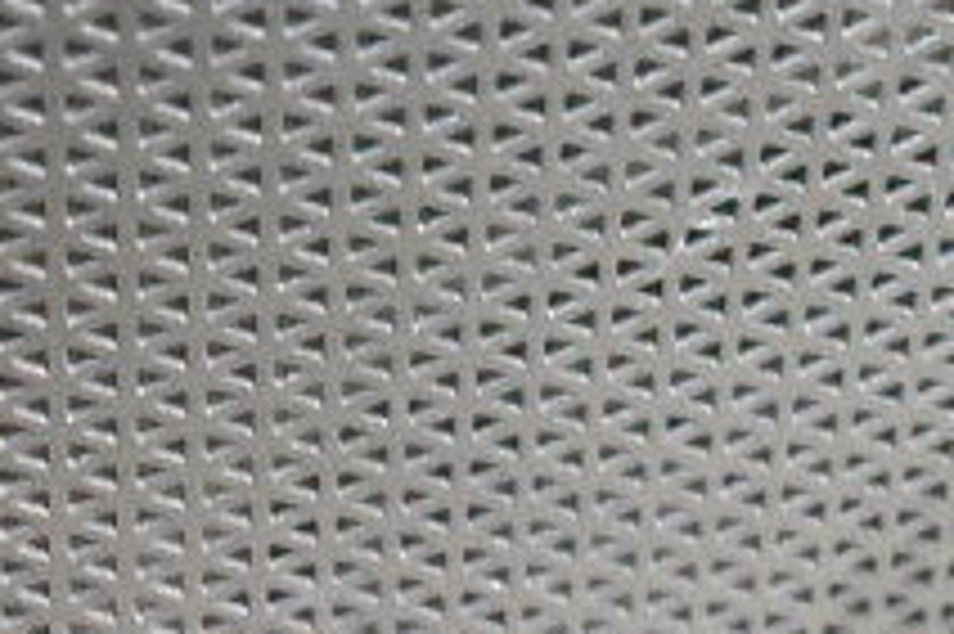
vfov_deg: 5.7
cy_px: -218
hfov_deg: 8.5
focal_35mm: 237
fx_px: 6287
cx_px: 1354
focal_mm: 55
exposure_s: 1/40
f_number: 5.6
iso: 25600
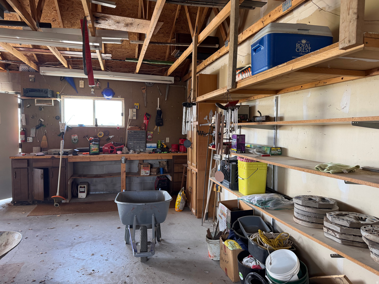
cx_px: 190
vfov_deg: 56.8
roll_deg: -1.3
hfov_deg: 71.6
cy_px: 142
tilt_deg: -1.9
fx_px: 263
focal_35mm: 24
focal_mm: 6.76
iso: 200
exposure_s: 1/107
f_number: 1.78
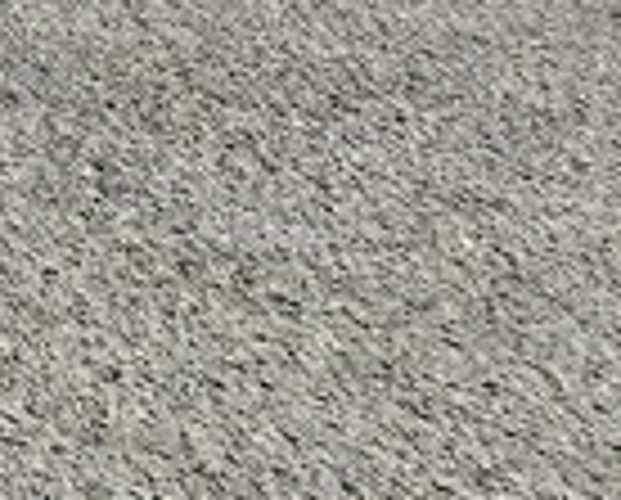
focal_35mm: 94
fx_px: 1731
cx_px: -1552
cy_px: -1144
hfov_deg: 9.6
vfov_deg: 10.1
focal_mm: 2.2
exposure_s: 1/1957
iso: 50
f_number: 2.2
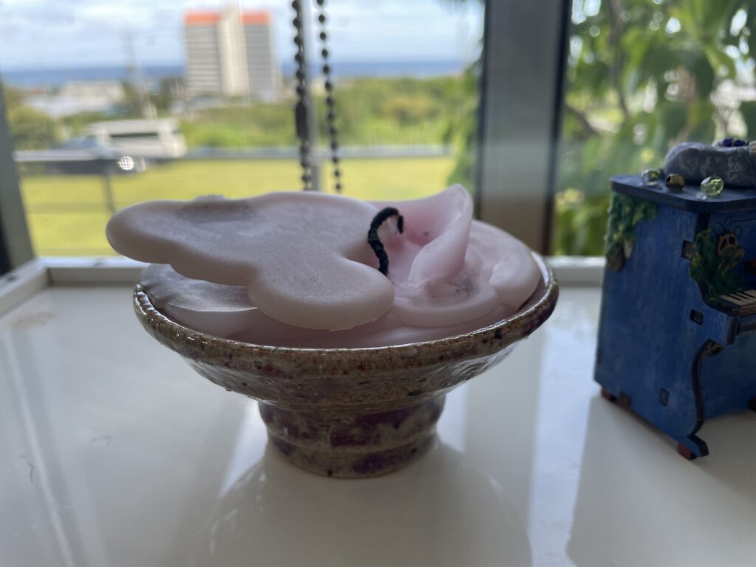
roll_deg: +1.4
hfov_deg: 67.3
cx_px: 378
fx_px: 568
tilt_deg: -19.6
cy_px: 284
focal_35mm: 26
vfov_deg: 53.1
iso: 32
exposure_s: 1/197
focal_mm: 4.2
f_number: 1.6
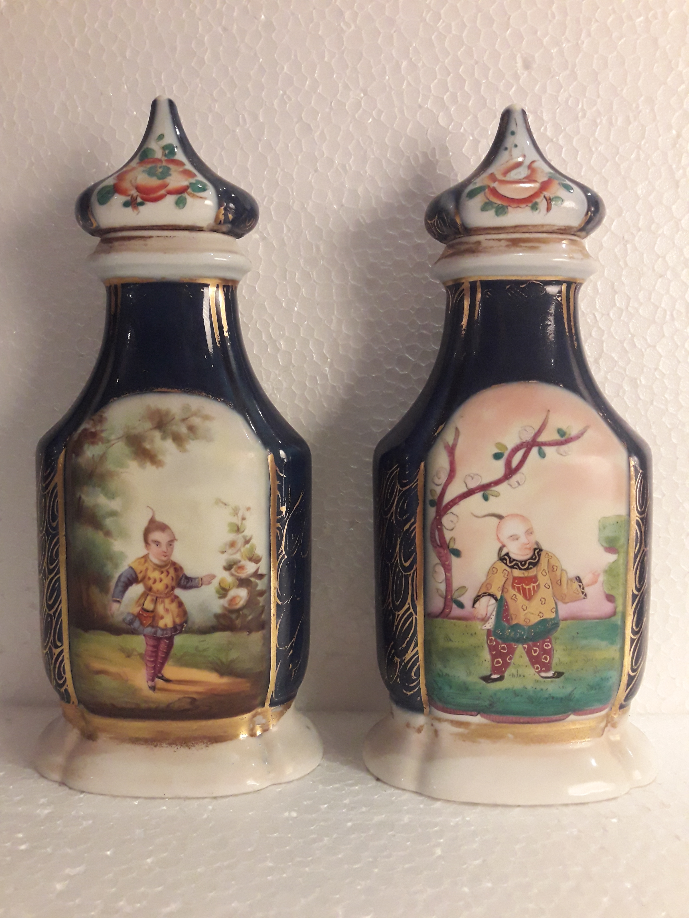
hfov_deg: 49.7
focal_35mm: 28
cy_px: 459
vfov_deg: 63.4
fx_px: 743
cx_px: 344
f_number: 1.9
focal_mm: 3.7
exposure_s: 1/30
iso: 200
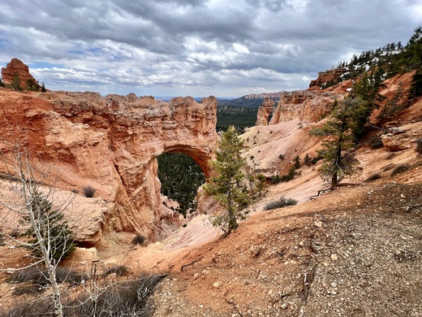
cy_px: 147
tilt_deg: -16.3
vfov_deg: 85.5
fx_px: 171
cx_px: 205
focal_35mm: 14
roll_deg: -0.5
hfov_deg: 102.0
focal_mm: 1.57
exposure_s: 1/1130
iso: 32
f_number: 1.8
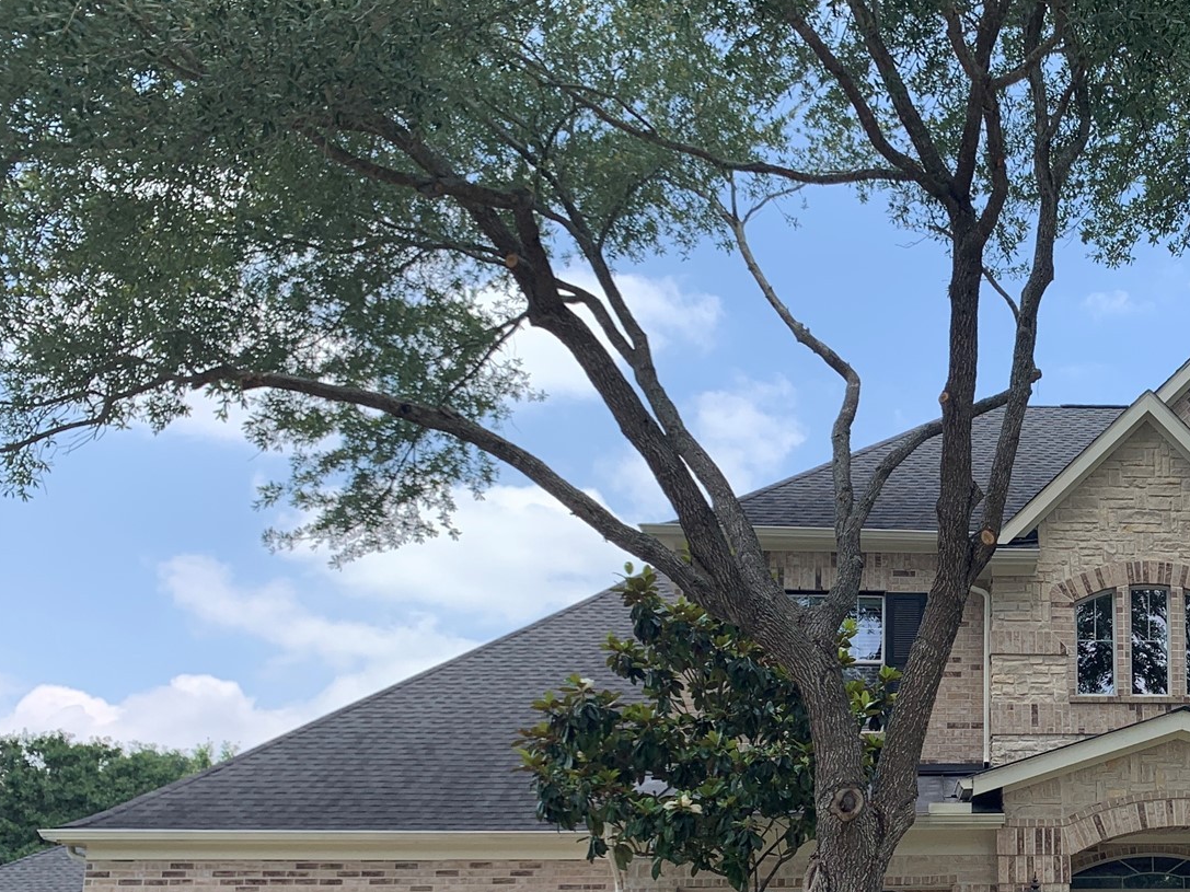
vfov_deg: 29.2
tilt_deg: +10.8
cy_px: 661
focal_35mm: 49
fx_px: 1684
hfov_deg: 36.4
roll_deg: +0.6
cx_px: 1078
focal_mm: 4.25
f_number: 1.8
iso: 25
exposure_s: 1/1021
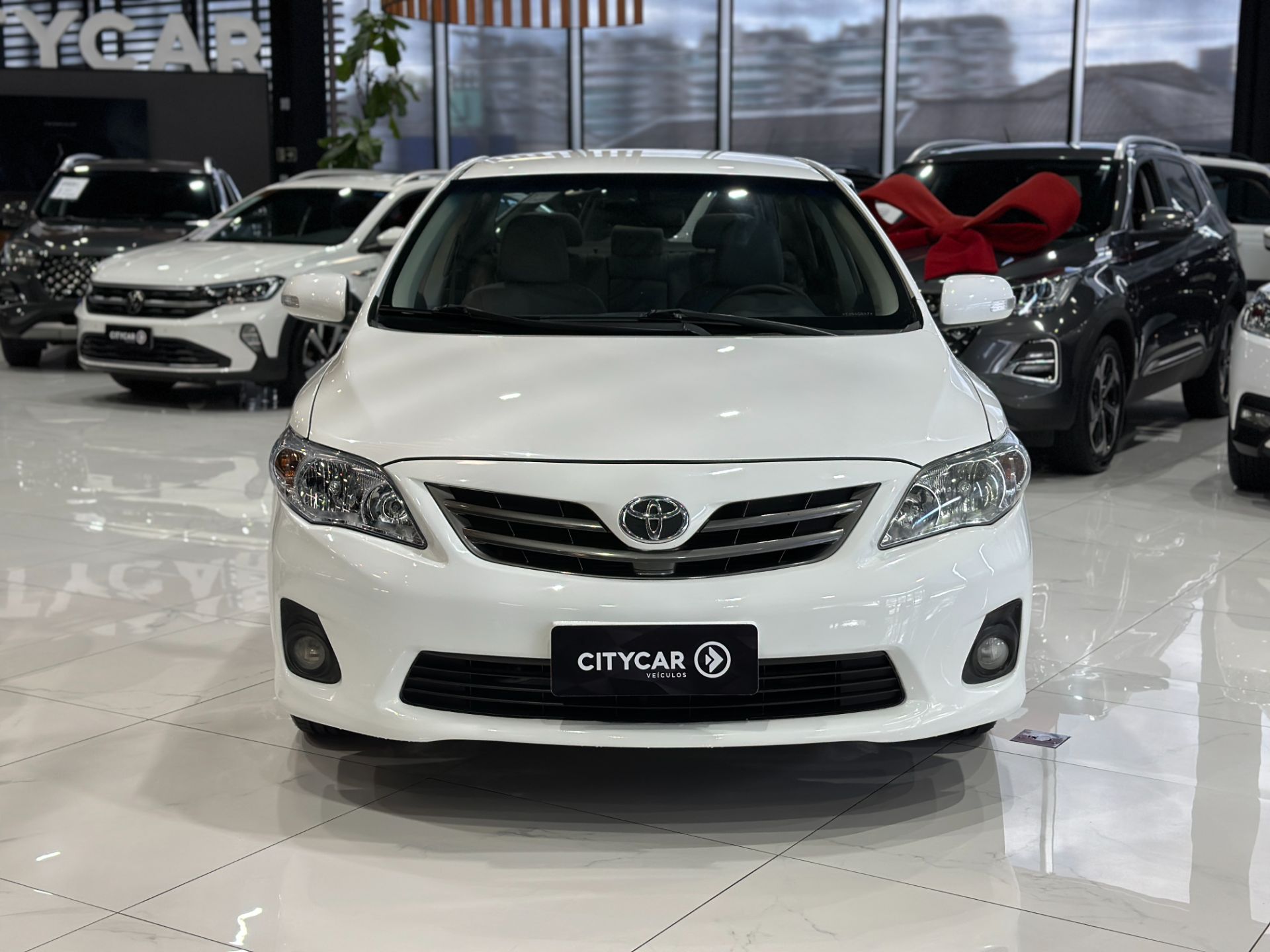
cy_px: 476
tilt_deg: -9.2
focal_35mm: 48
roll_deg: -0.2
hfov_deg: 39.7
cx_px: 635
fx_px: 1761
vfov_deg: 30.3
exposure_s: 1/170
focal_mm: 6.86
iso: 125
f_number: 1.78
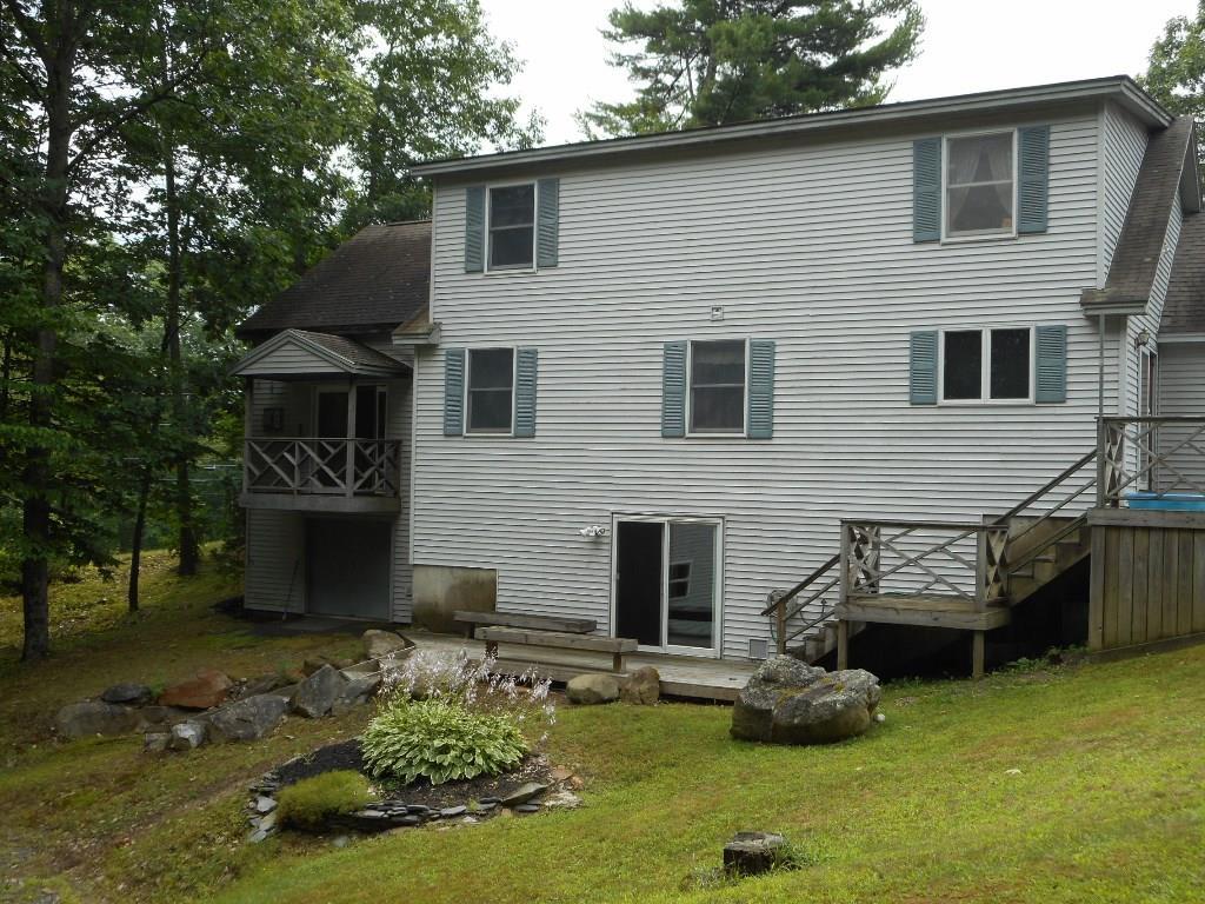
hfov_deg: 47.9
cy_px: 452
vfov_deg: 36.8
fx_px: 1358
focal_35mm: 39
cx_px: 602
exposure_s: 1/160
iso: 80
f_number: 4.5
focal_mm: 6.9
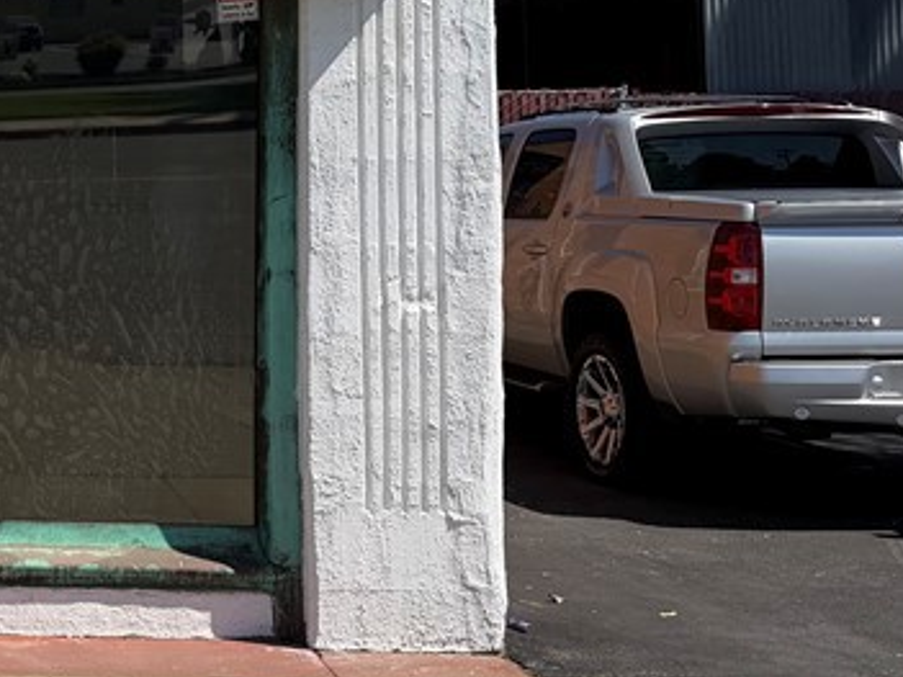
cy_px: 147
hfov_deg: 23.7
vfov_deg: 20.8
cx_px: -342
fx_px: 1825
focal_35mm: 70
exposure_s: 1/6711
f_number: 1.78
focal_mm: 6.76
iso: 80
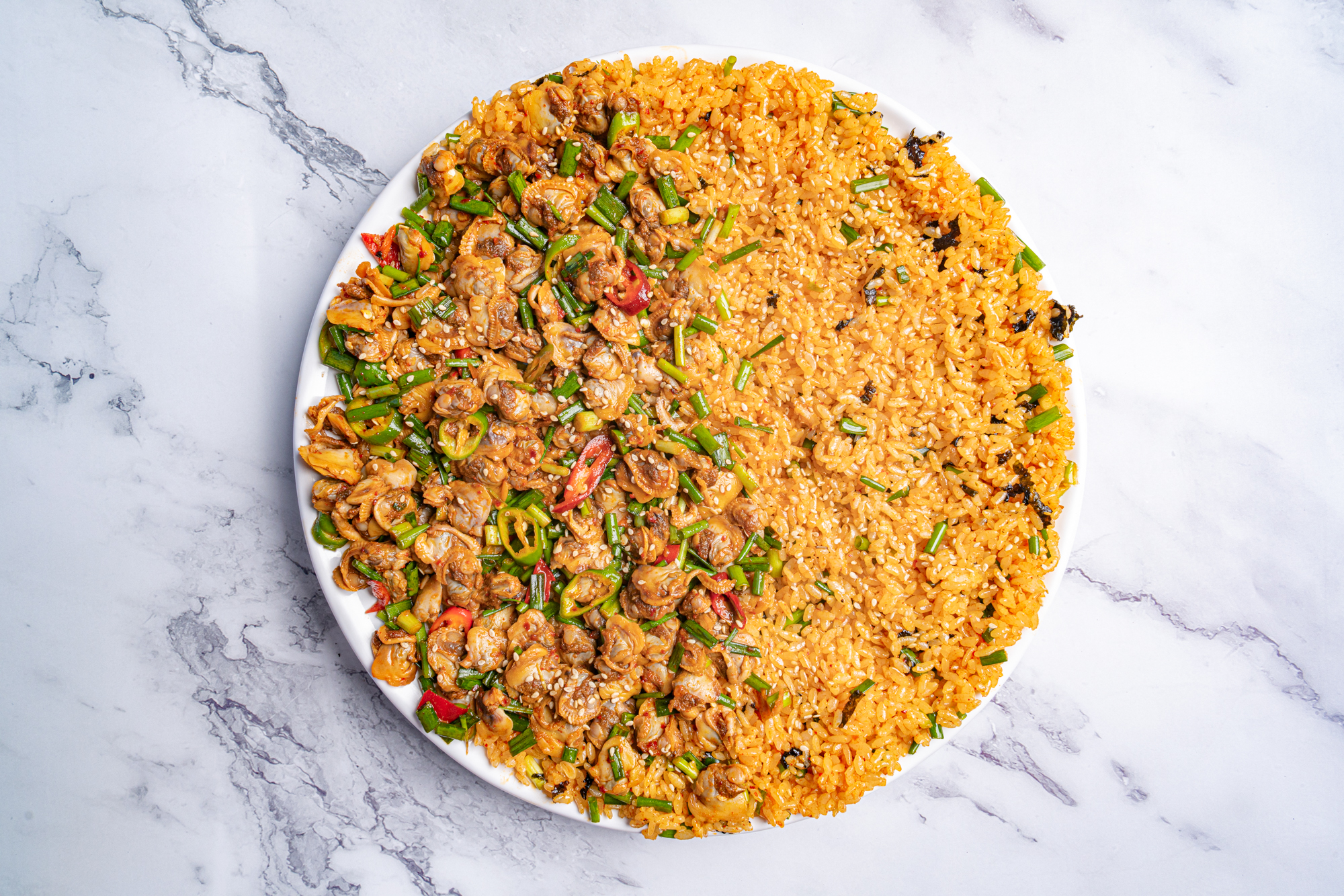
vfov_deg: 53.1
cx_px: 672
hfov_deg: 73.7
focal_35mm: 24
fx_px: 896
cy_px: 448
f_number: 13
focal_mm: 24
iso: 400
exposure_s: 1/160
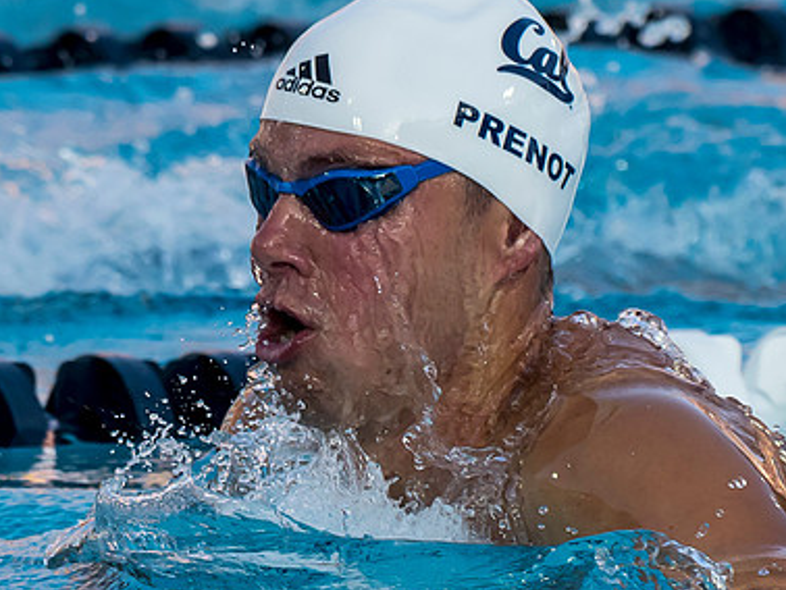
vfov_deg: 1.3
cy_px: 598
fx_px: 26038
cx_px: 572
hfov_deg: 1.7
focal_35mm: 1146
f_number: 5.6
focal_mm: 200
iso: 400
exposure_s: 1/1000
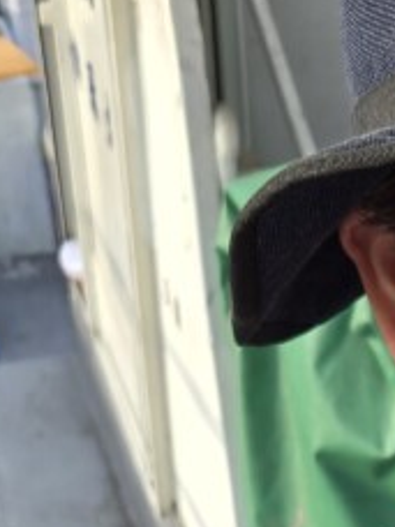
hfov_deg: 14.4
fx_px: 1537
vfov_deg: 16.6
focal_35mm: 101
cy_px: 920
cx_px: 411
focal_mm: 5.4
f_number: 1.8
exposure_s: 1/328
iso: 25
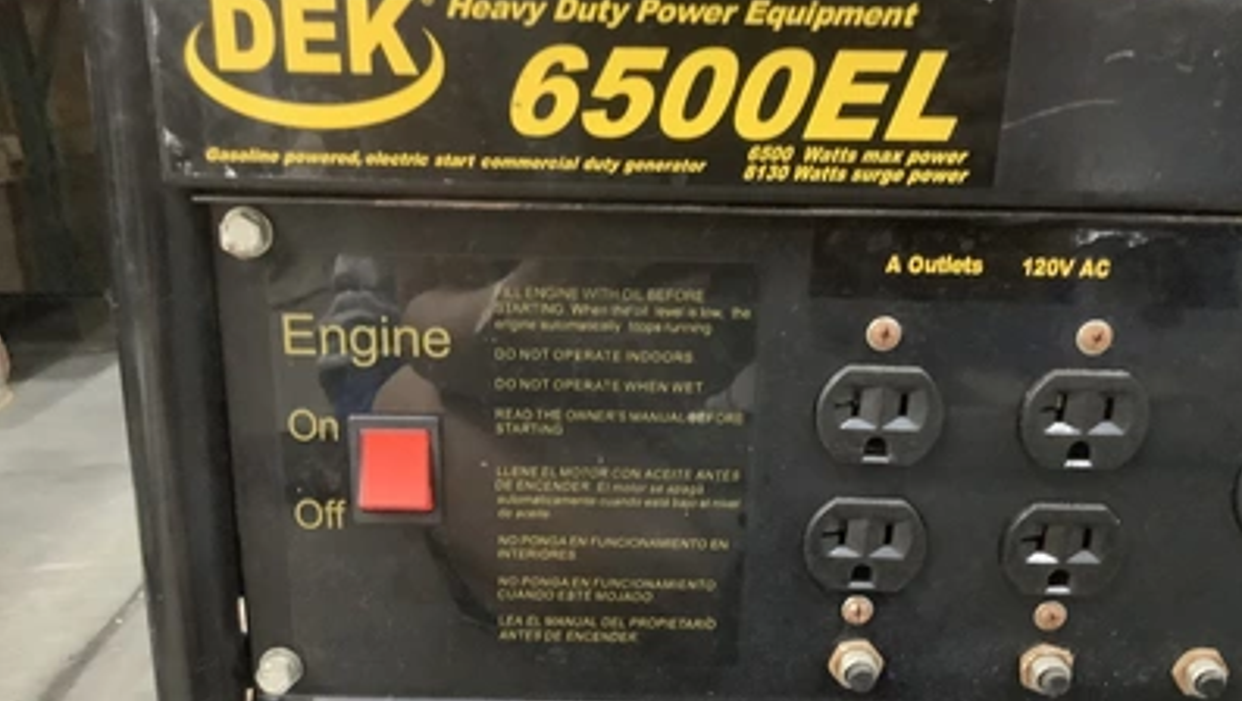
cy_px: 372
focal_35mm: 34
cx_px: 623
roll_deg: +5.9
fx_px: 1121
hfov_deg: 58.0
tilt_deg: -18.4
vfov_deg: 34.7
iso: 640
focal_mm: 3.3
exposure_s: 1/24
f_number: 2.4
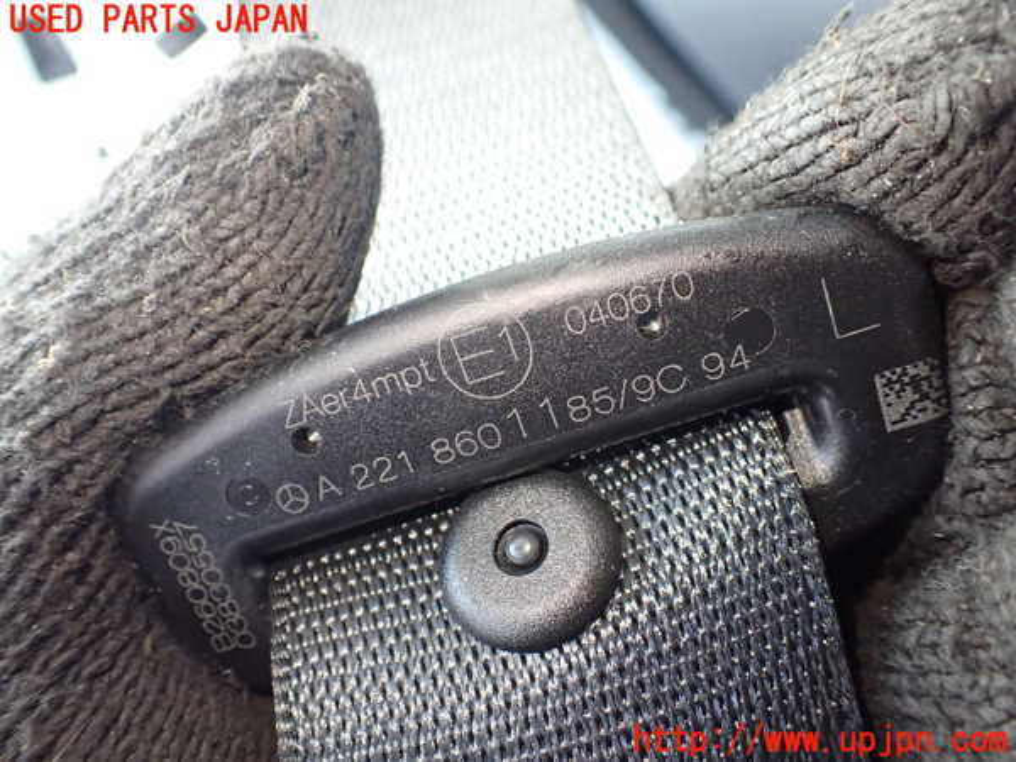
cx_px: 508
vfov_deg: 46.8
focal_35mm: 30
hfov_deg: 60.0
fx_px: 881
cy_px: 381
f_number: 2.3
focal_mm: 5.4
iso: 800
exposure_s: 1/125
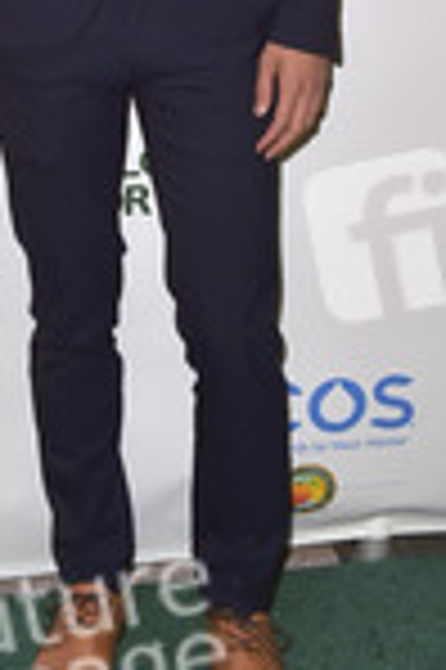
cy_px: -9
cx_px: 128
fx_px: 1900
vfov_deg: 19.4
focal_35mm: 102
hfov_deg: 13.4
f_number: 6.3
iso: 250
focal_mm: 38
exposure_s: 1/250
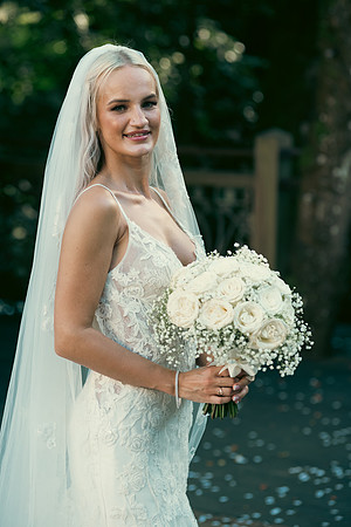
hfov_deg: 11.4
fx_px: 1755
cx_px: 176
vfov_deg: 17.1
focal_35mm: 120
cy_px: 264
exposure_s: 1/200
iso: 160
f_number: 3.5
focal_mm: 120
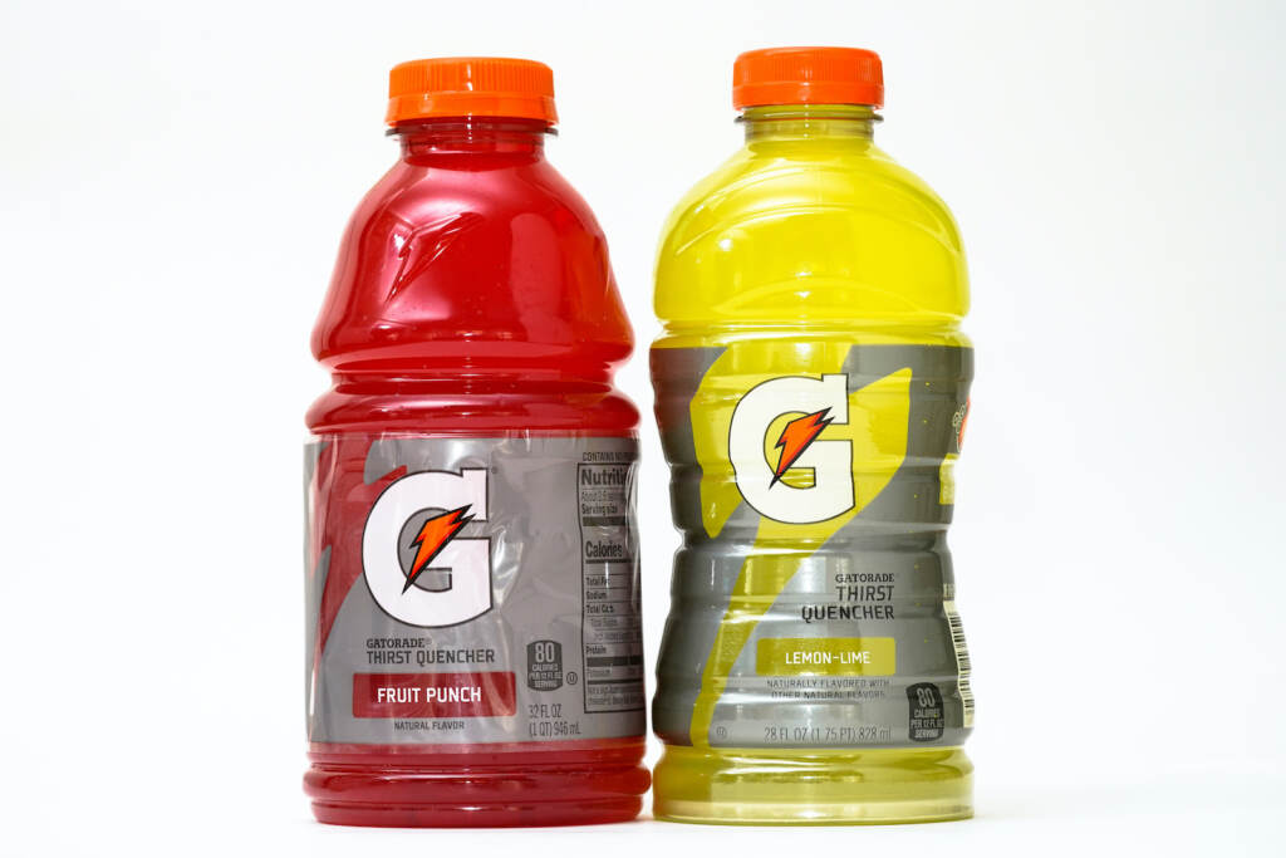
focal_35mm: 139
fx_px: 4966
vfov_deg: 9.9
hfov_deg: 14.8
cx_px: 643
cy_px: 429
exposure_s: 1/160
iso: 500
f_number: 9
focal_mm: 139
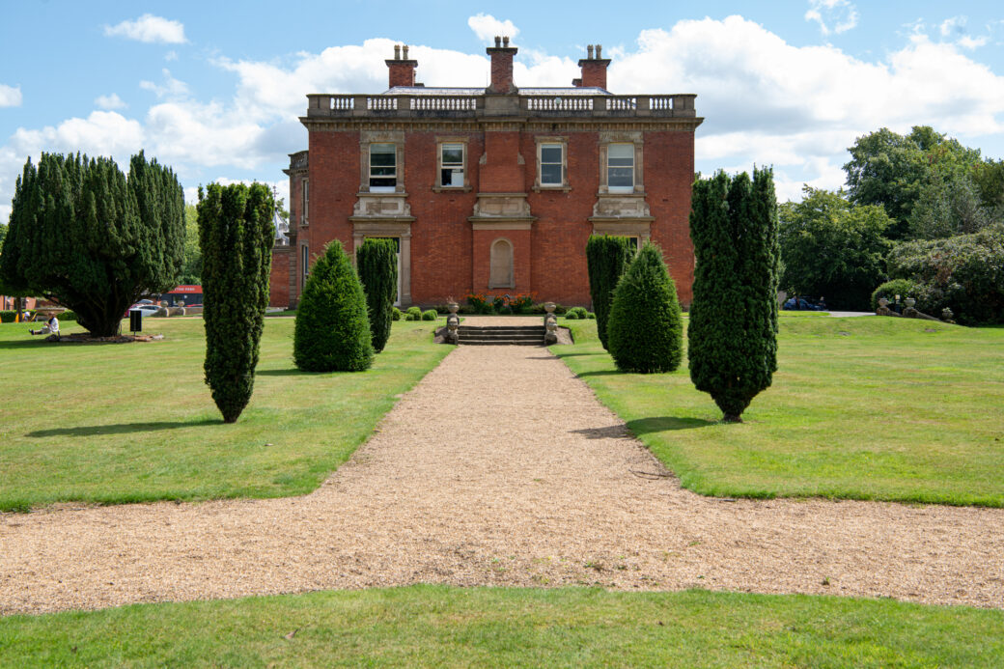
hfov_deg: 44.5
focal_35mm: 44
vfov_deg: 30.5
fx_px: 1227
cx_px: 502
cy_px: 334
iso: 200
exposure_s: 1/200
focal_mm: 44
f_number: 8
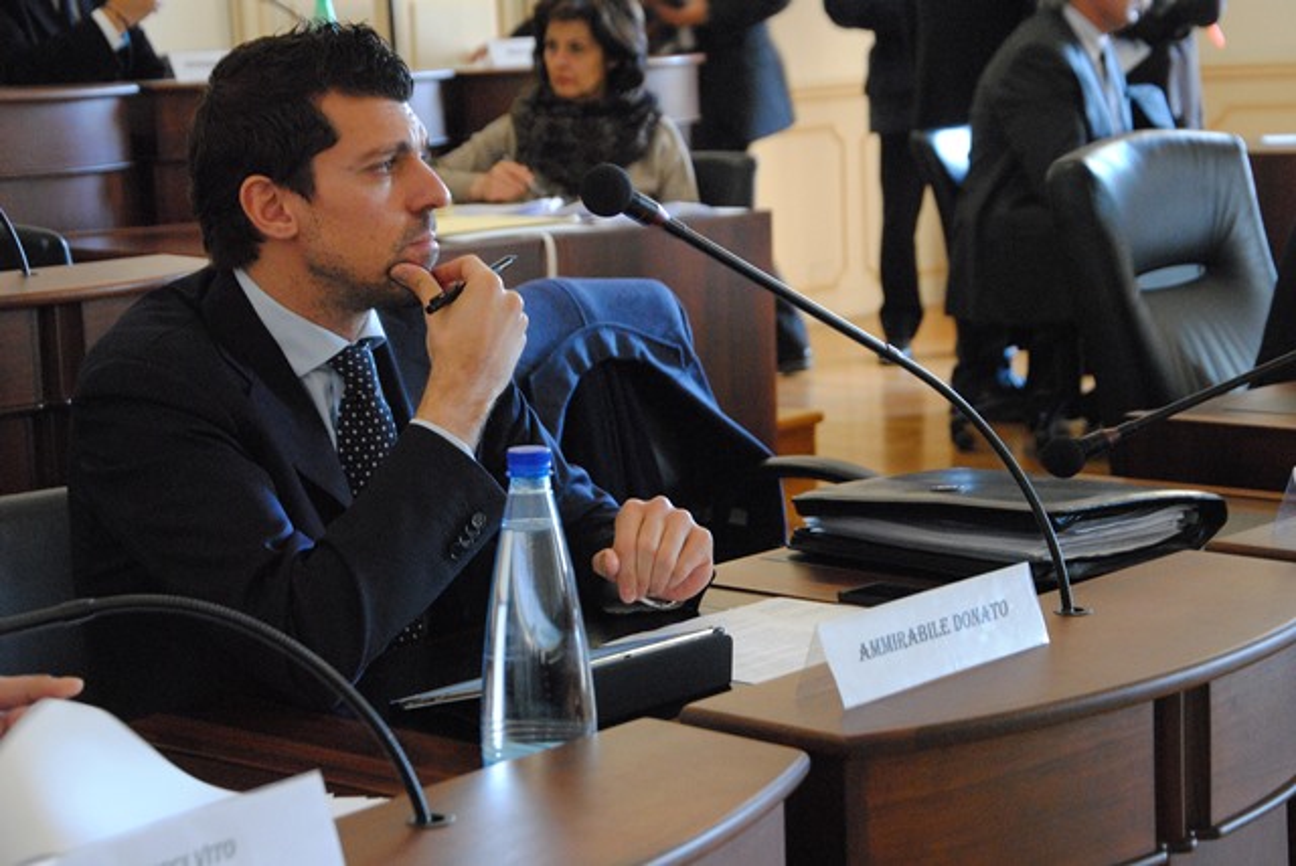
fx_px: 2810
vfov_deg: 17.5
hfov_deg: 26.0
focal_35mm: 78
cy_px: 433
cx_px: 648
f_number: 5
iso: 1600
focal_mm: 52
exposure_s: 1/30
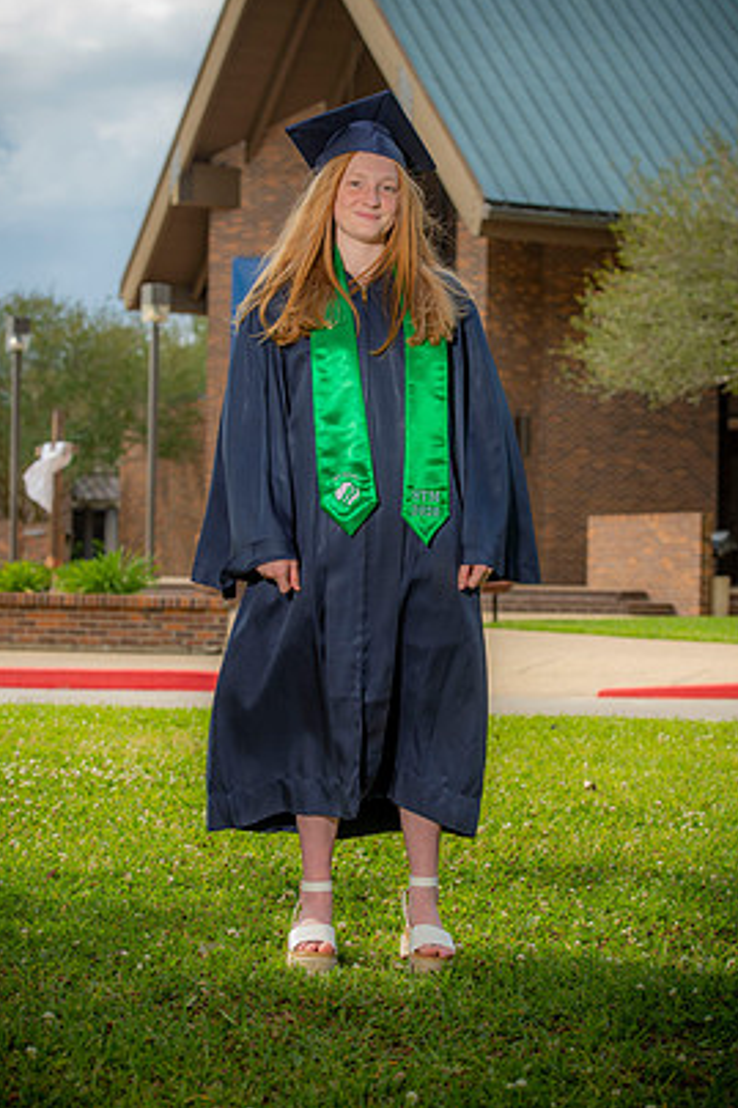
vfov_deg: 22.9
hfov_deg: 15.3
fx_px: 2739
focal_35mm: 89
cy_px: 494
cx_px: 366
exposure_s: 1/250
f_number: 5.6
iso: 80
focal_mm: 80
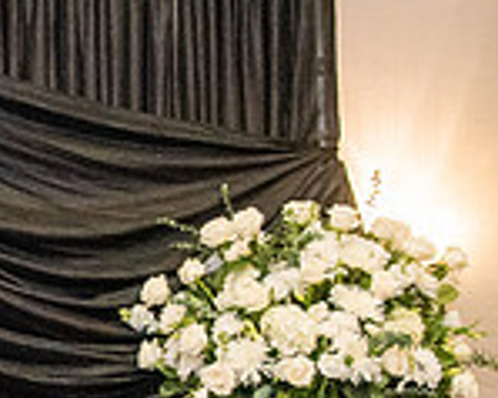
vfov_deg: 10.4
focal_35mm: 147
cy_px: 372
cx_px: -451
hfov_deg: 11.9
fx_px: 2165
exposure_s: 1/125
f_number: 2.8
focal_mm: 32
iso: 1600
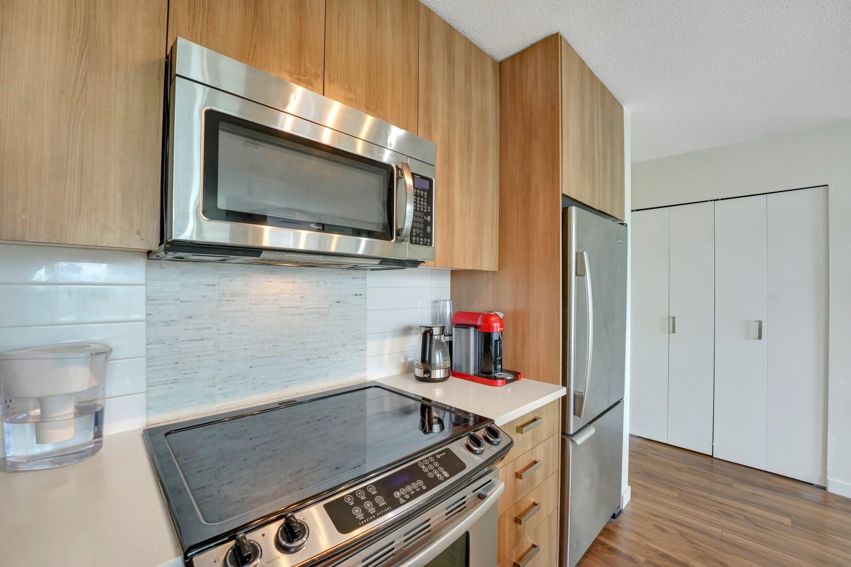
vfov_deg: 81.2
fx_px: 331
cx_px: 426
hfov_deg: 104.3
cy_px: 284
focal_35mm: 14
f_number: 9
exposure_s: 1/25
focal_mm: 14
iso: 400
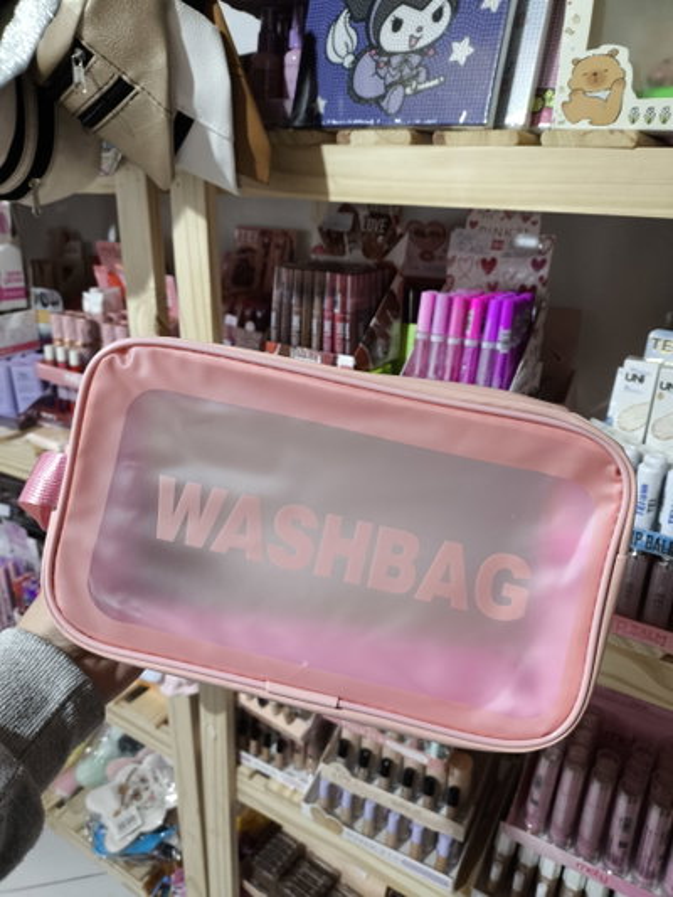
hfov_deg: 54.9
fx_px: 648
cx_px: 336
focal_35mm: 25
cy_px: 448
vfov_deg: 69.4
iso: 640
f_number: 1.7
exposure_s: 1/25
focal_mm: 4.71
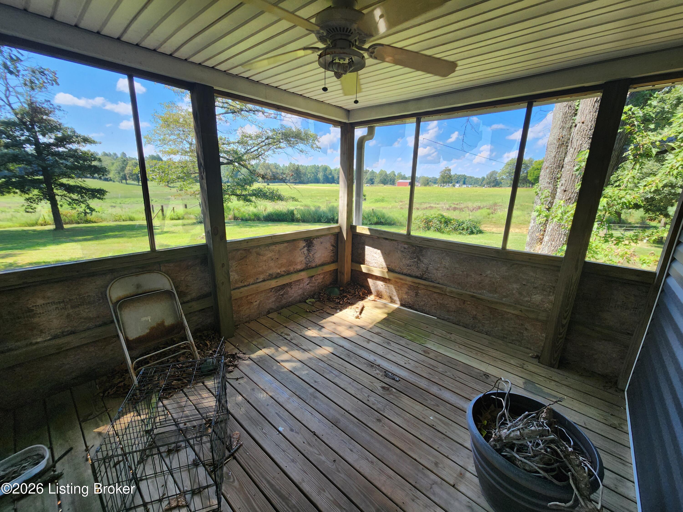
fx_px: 256
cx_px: 342
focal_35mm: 13
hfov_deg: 106.2
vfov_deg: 89.9
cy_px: 256
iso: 50
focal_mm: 2.2
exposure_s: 1/293
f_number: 2.2
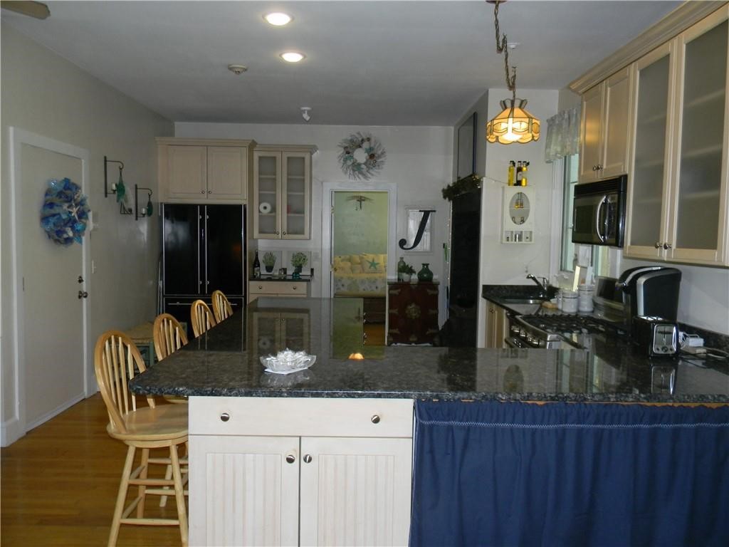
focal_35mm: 28
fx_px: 590
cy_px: 274
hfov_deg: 63.4
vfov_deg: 49.7
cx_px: 364
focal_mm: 5
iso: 200
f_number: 3.5
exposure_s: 1/26
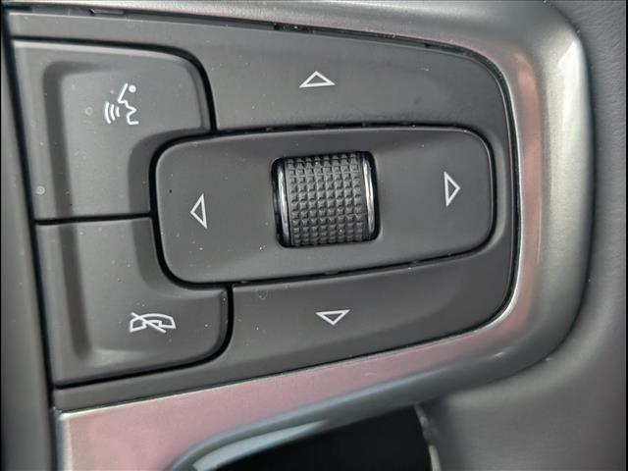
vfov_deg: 29.7
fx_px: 889
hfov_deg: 38.9
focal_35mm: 49
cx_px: 314
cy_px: 236
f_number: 1.68
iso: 597
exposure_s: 1/217
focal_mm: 6.9
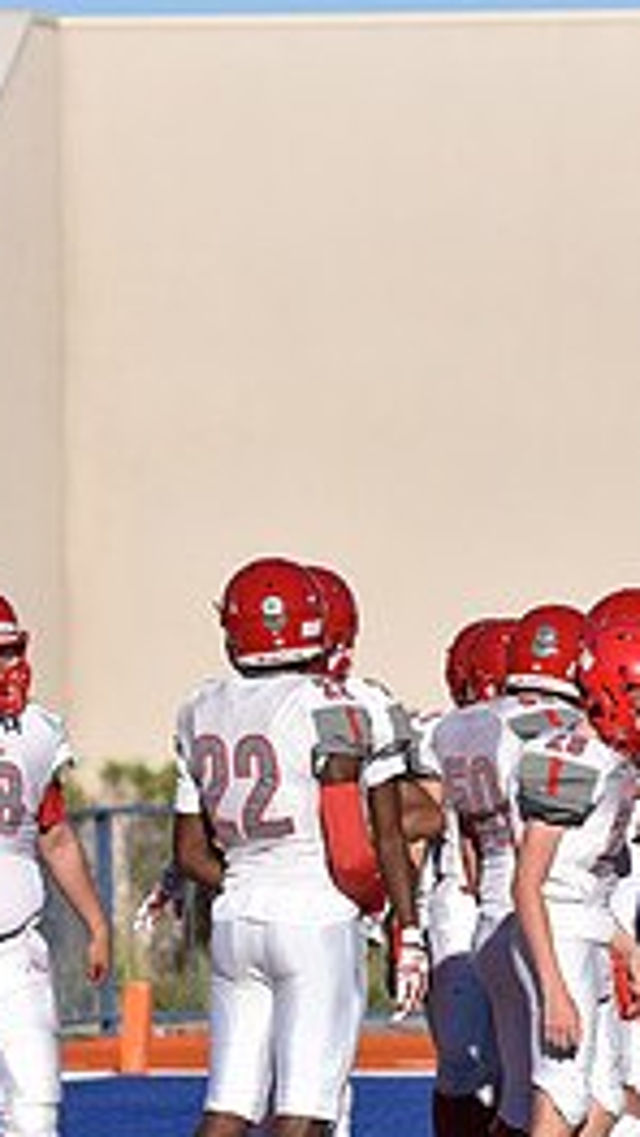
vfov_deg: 5.8
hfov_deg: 3.3
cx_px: 852
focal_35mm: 370
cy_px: 733
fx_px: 11159
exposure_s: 1/4000
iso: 450
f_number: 5.6
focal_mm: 160
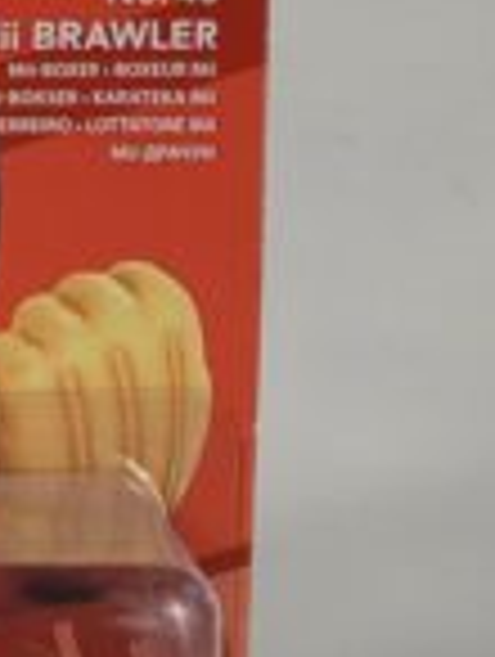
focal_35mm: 142
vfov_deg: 13.3
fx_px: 2700
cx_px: -297
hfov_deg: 10.1
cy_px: 891
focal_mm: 5.4
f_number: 1.8
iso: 40
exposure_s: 1/499
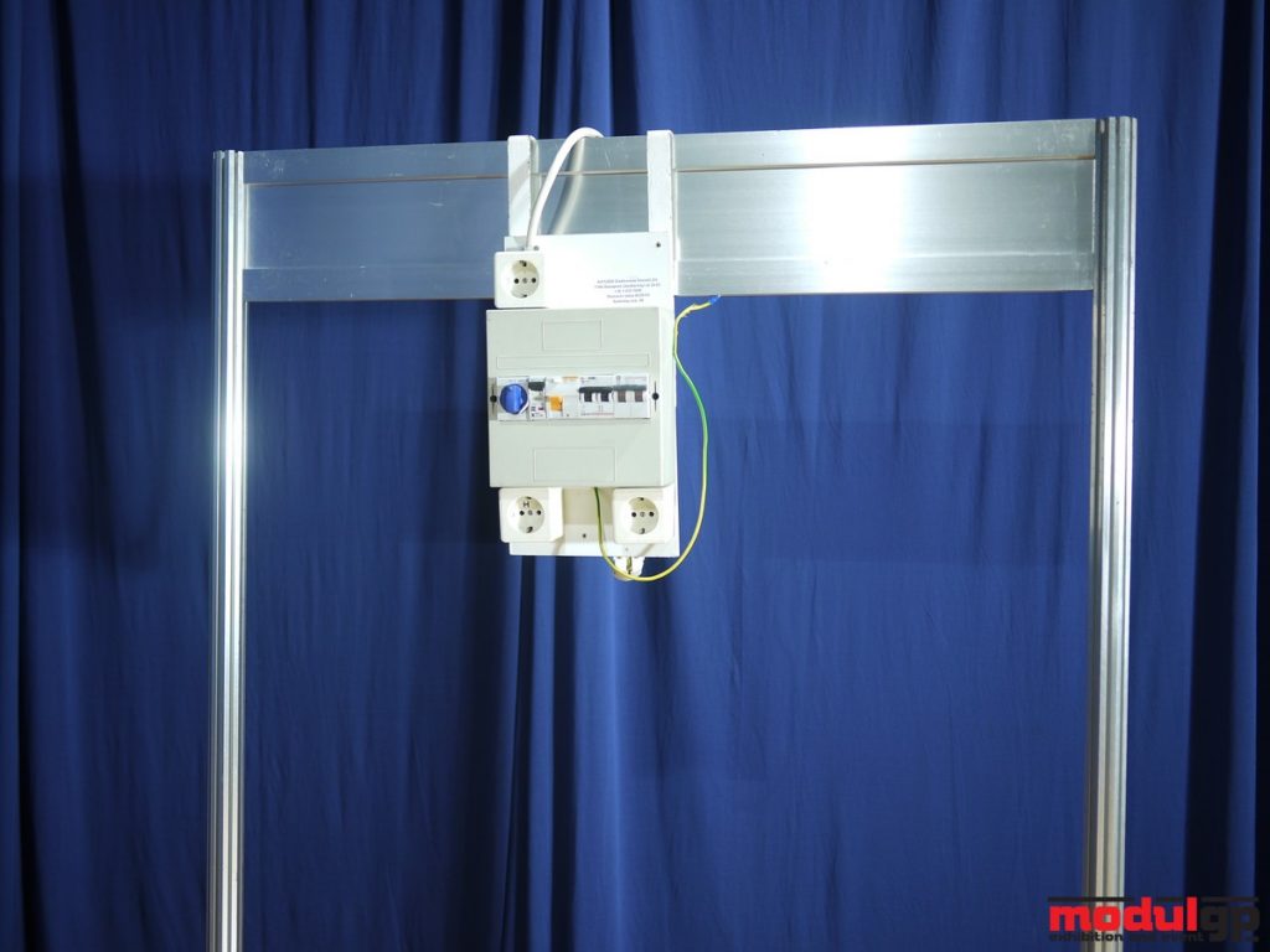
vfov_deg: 36.0
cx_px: 635
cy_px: 476
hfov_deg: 46.8
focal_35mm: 40
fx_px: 1468
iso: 100
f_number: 1.7
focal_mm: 20
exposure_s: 1/60
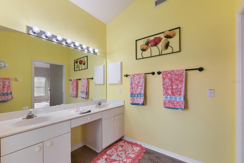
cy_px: 82
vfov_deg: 77.3
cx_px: 122
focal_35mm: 15
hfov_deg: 100.4
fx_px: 102
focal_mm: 15
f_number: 8
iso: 400
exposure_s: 1/80
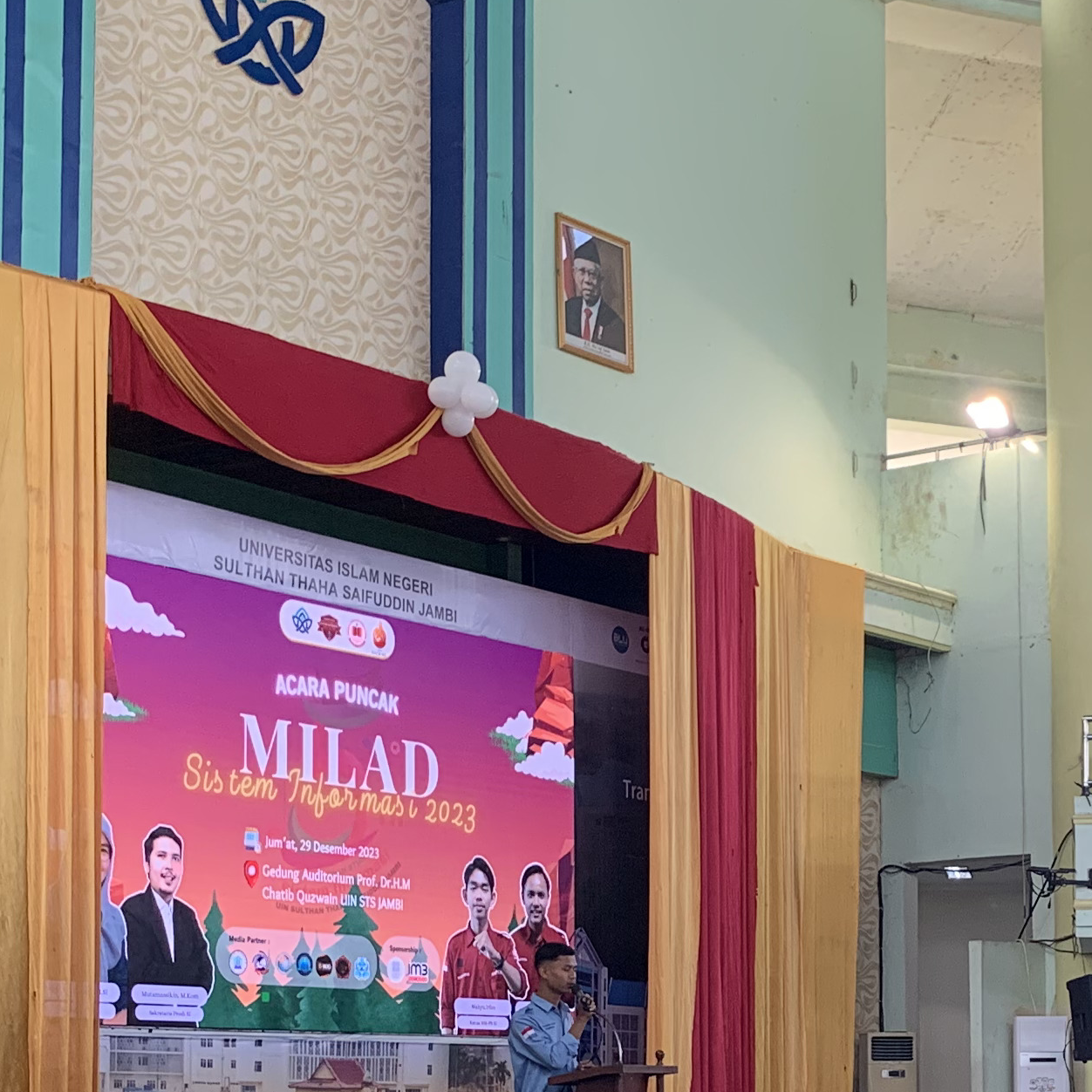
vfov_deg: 22.9
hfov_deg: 22.8
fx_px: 2641
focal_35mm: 74
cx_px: 961
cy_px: 931
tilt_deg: +3.0
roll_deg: +0.2
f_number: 1.8
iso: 80
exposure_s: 1/100
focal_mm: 4.25
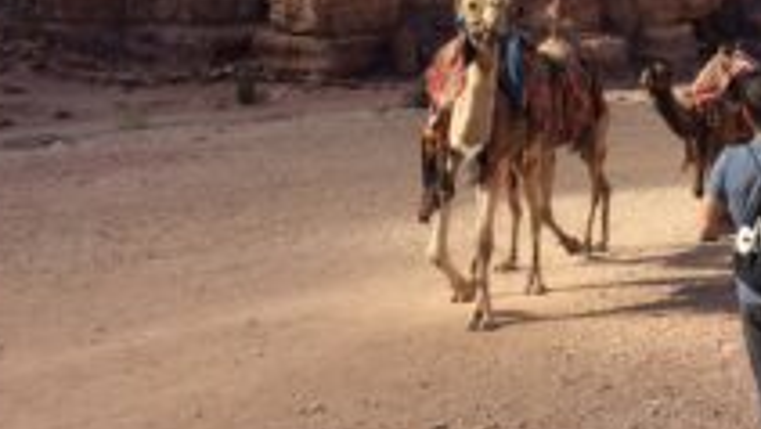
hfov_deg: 32.9
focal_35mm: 62
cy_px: -22
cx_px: 610
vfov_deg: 18.8
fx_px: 1252
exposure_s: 1/1026
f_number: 2.2
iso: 32
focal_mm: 4.12
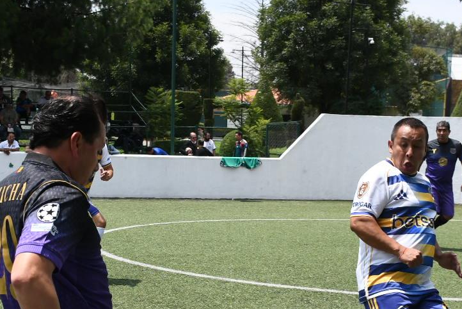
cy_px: 251
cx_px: 221
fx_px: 950
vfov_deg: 18.3
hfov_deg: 27.3
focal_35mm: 74
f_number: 5.6
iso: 500
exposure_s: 1/1600
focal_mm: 22
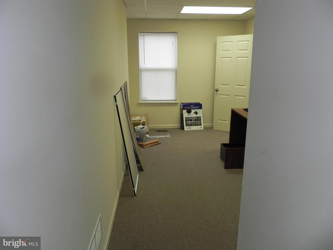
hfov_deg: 67.3
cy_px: 125
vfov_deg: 53.1
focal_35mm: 26
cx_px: 166
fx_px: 250
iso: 160
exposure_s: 1/85.6
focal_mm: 4.6
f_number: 3.5
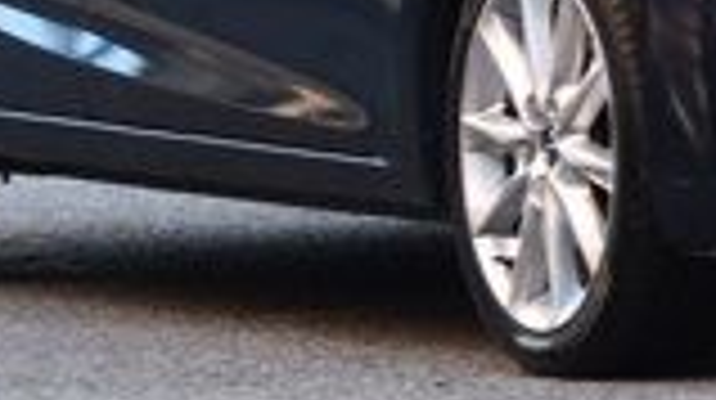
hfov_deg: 3.5
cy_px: -461
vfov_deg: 1.9
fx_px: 11757
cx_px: 761
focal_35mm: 620
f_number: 4.8
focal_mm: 98
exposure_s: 1/250
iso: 400
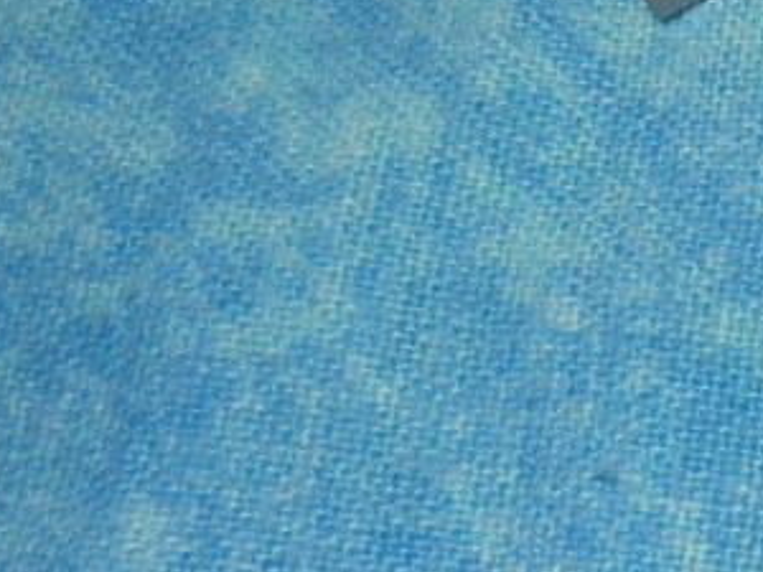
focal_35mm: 75
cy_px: 393
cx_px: 1030
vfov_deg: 19.6
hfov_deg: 22.8
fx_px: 1653
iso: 200
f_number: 7
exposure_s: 1/30
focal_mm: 4.5
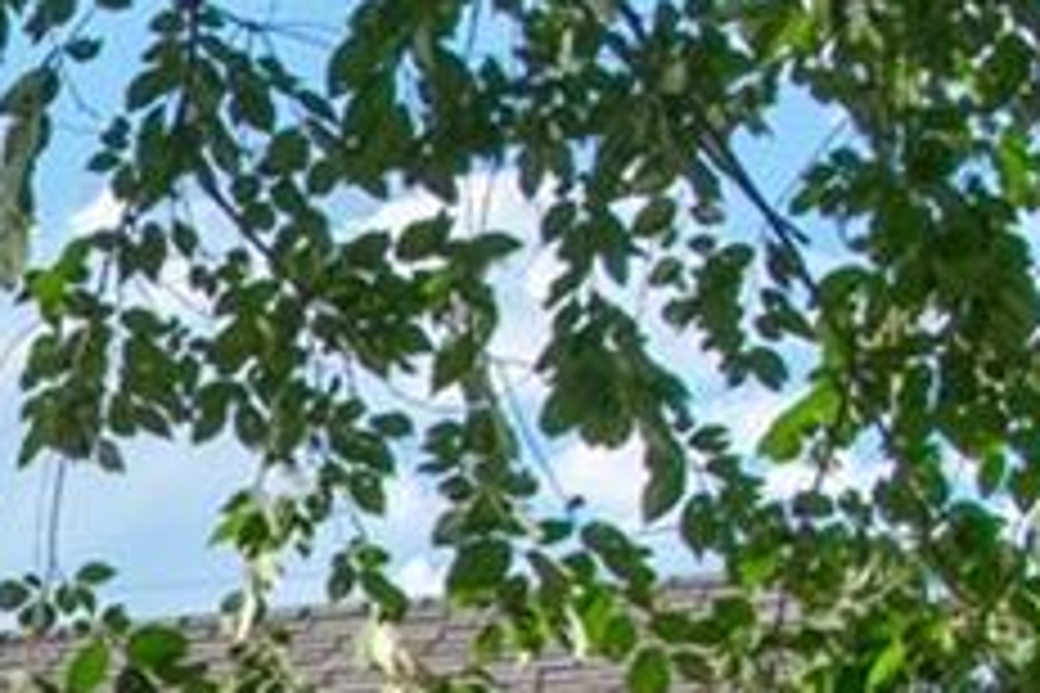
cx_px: -1375
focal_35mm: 196
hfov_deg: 9.4
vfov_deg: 6.9
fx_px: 5662
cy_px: 1125
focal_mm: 28
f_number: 10
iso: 800
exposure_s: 1/320
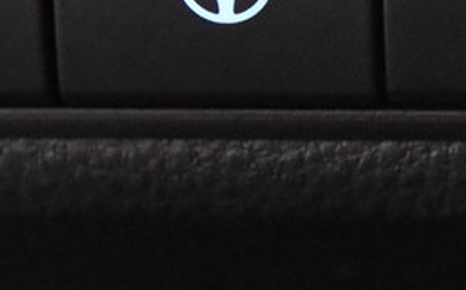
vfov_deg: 4.1
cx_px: 525
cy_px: -53
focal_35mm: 319
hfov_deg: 6.5
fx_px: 4053
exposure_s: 1/80
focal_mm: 45
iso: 9000
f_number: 3.8
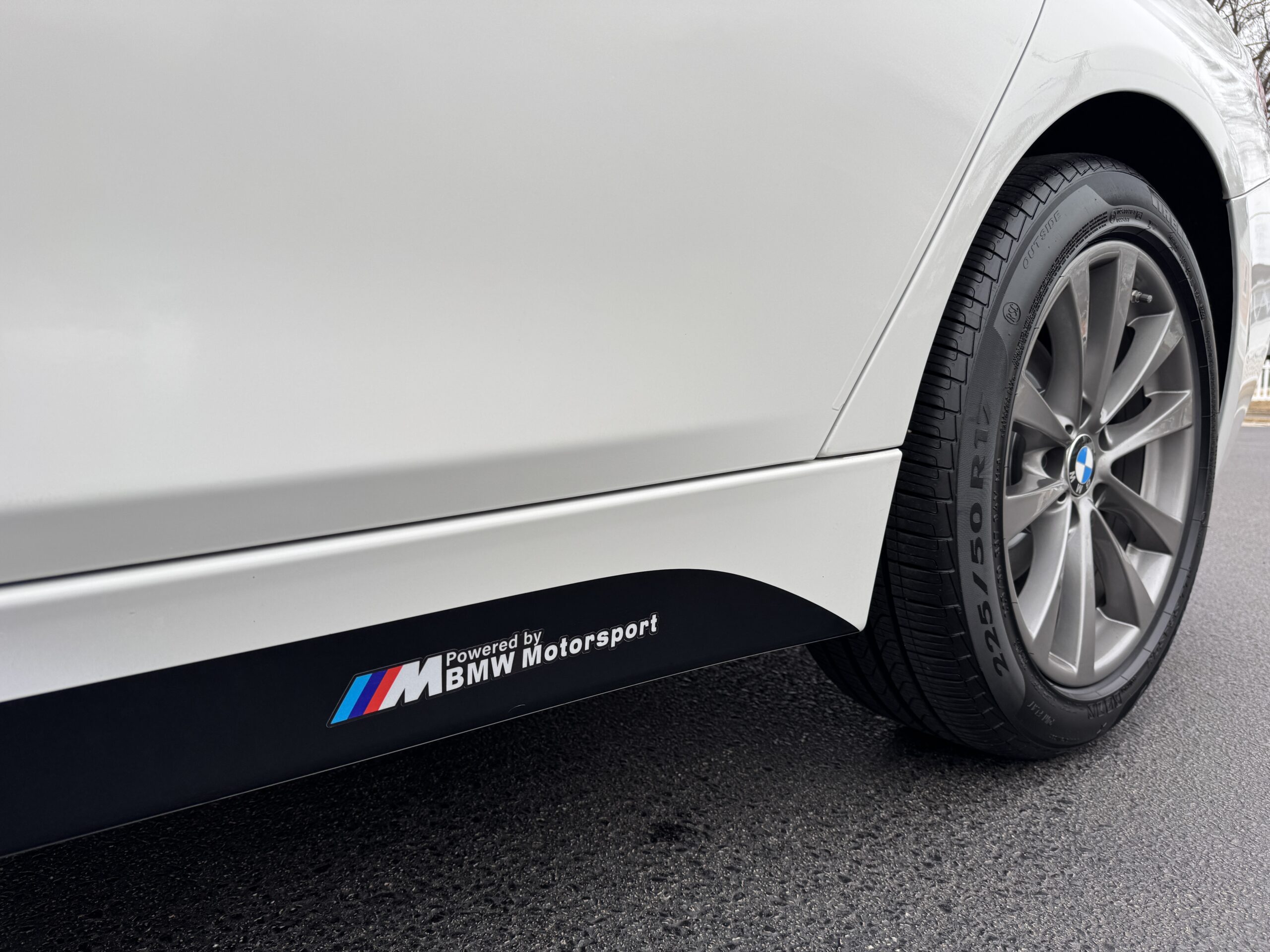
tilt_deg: -6.6
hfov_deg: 71.6
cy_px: 476
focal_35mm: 24
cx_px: 635
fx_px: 881
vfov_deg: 56.8
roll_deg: -1.2
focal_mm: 6.76
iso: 64
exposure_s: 1/218
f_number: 1.78
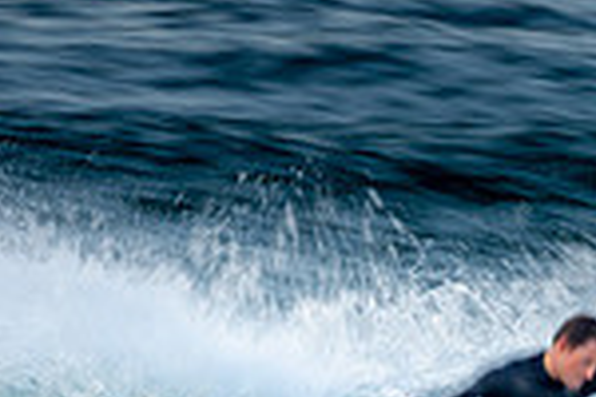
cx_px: 799
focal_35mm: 2909
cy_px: 677
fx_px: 48156
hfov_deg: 0.7
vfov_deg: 0.5
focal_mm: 500
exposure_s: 1/20
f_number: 13
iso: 100
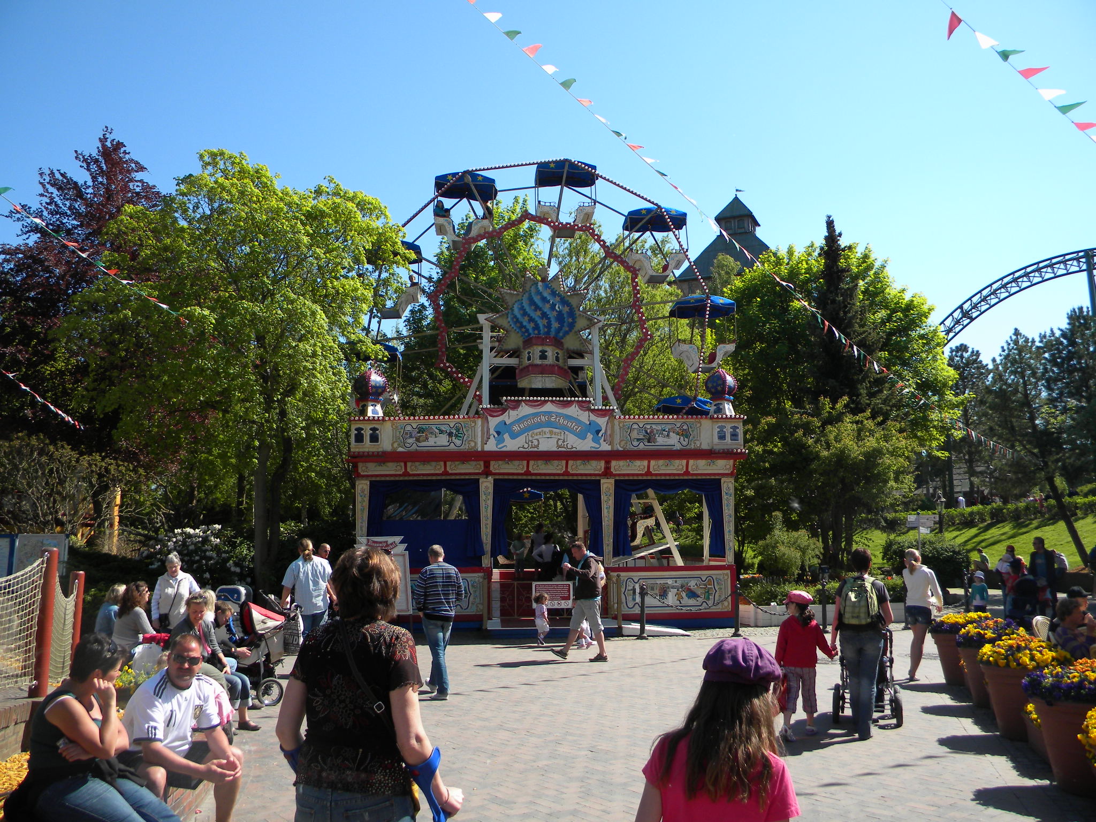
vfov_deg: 49.7
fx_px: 887
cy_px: 411
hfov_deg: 63.4
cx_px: 548
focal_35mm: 28
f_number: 3.5
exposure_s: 1/648
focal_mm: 5
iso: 80
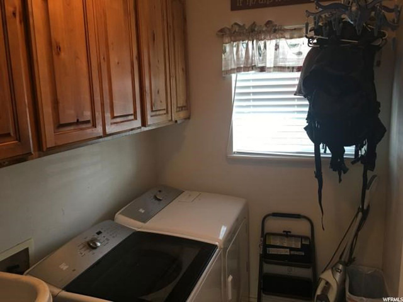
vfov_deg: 48.2
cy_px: 151
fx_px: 338
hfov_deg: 61.7
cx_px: 202
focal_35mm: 29
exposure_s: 1/15
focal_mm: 4.15
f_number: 2.2
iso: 50
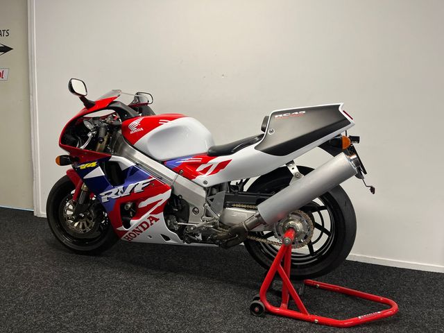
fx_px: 333
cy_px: 166
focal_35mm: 26
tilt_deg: -6.1
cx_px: 222
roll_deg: -1.3
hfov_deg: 67.3
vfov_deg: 53.1
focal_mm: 5.1
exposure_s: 1/100
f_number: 1.6
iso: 125
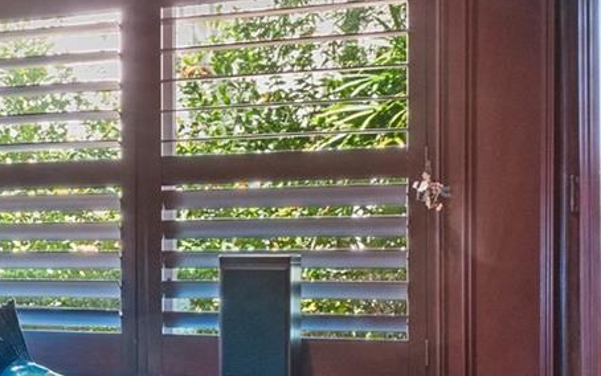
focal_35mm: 69
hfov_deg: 24.8
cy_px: 231
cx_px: -229
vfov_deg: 18.9
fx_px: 1130
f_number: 6.3
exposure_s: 1/2
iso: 250
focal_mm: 15
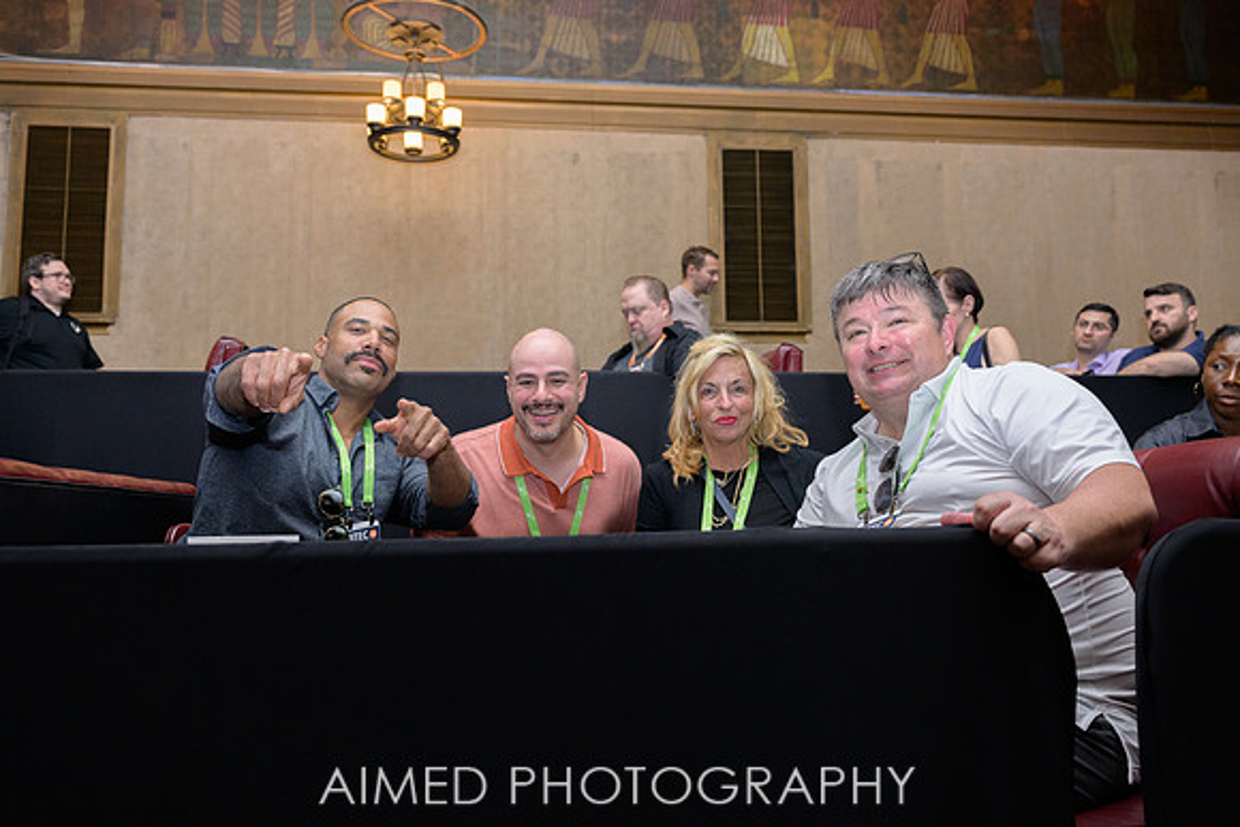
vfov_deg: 43.1
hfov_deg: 61.2
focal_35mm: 30
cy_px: 392
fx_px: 1048
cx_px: 602
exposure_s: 1/200
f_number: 4
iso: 2000
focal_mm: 28.5
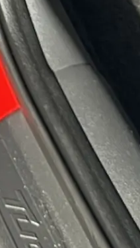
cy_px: -545
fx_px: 1644
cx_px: -543
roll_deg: -1.2
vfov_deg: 7.4
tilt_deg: -27.6
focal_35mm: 249
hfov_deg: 4.3
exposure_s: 1/309
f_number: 1.78
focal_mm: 6.86
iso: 80
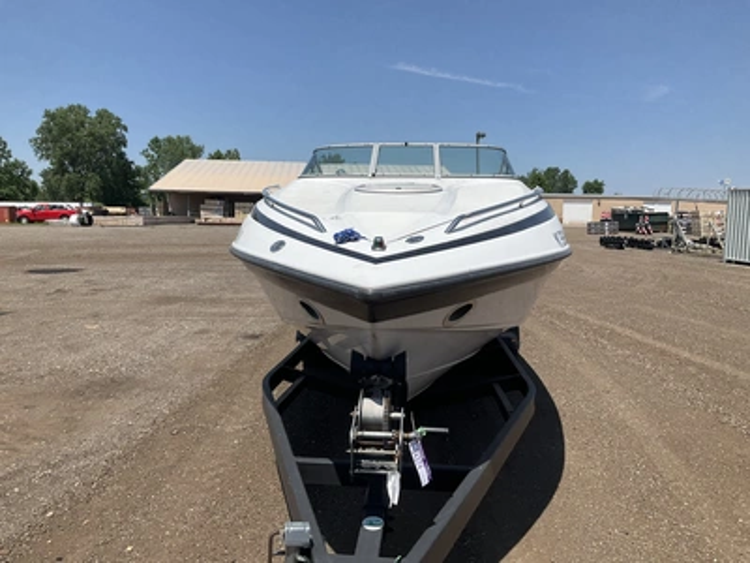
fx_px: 628
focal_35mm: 29
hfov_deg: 61.7
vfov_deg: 48.2
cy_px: 282
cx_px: 375
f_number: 1.8
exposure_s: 1/2427
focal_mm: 3
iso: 25
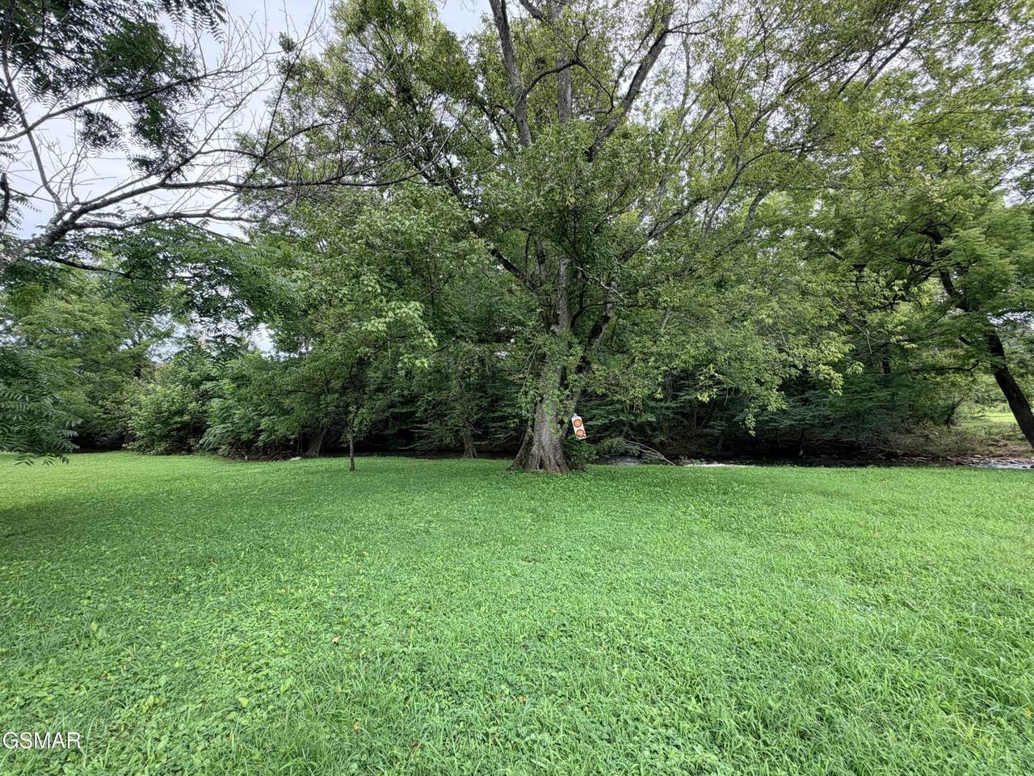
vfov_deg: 85.7
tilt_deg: +3.5
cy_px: 388
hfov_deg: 102.1
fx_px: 418
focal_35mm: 14
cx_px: 517
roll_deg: +0.9
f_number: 2.2
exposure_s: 1/234
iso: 40
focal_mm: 2.22
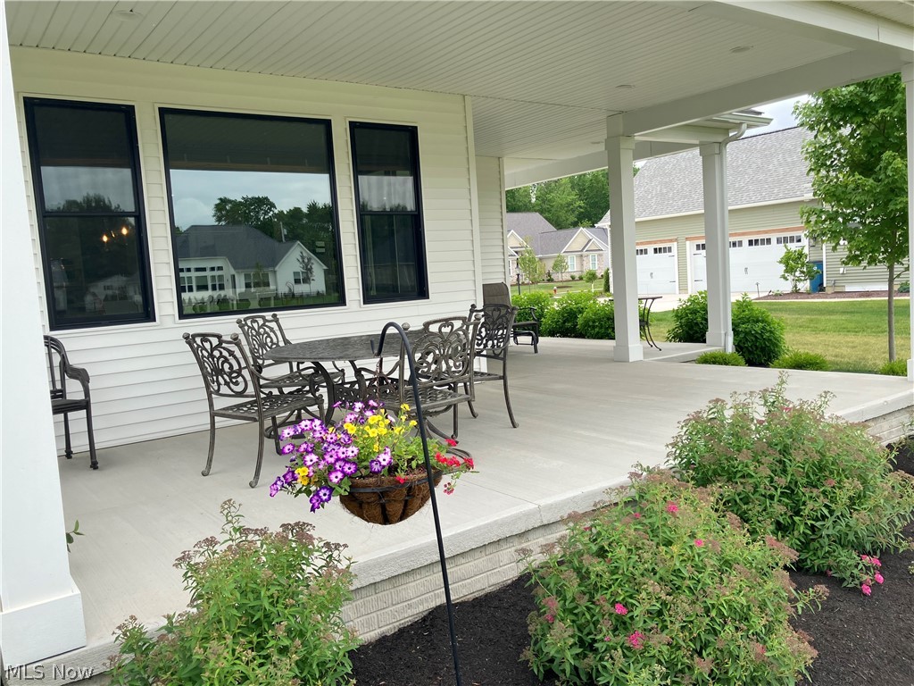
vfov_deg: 49.7
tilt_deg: -2.8
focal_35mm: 28
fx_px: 739
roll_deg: +3.9
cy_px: 343
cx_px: 457
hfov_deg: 63.4
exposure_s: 1/615
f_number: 1.8
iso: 32
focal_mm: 3.99
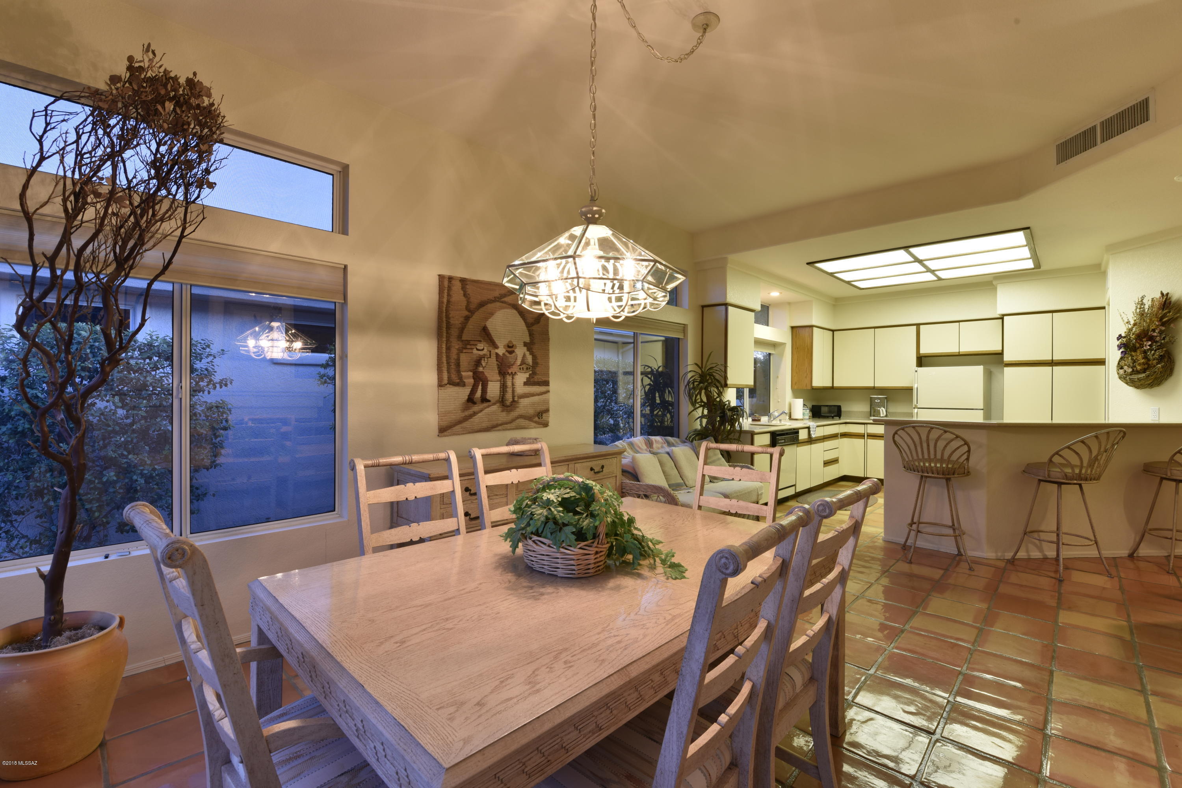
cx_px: 591
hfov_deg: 100.4
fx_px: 492
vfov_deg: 77.3
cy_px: 394
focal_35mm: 15
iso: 200
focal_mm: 15
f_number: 11
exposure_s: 1/1.3
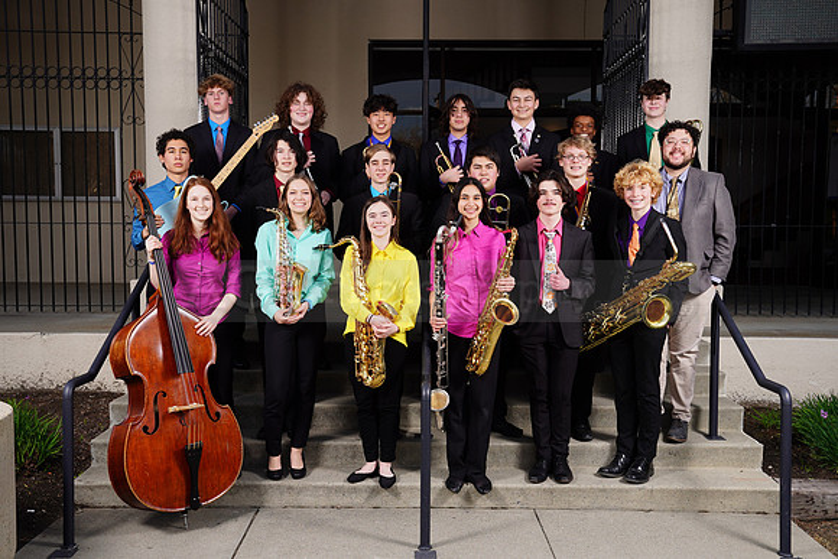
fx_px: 861
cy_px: 280
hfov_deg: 51.9
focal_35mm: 37
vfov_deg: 36.0
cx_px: 419
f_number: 6.3
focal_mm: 37
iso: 100
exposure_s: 1/200
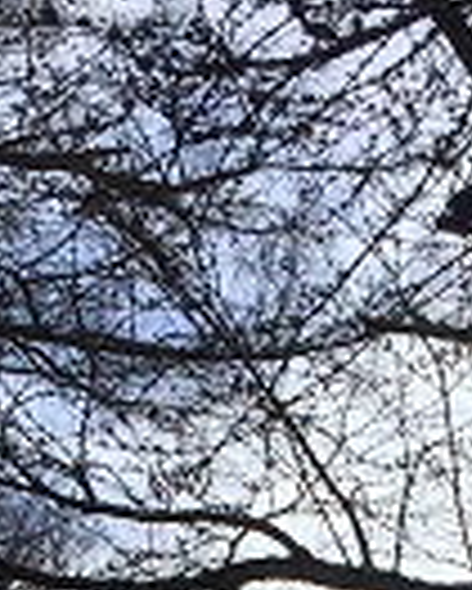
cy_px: 1207
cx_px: 638
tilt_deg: +11.3
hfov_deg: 9.7
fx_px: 2721
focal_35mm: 156
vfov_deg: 11.1
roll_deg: -0.6
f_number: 2.2
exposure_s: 1/1464
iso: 32
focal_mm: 4.15
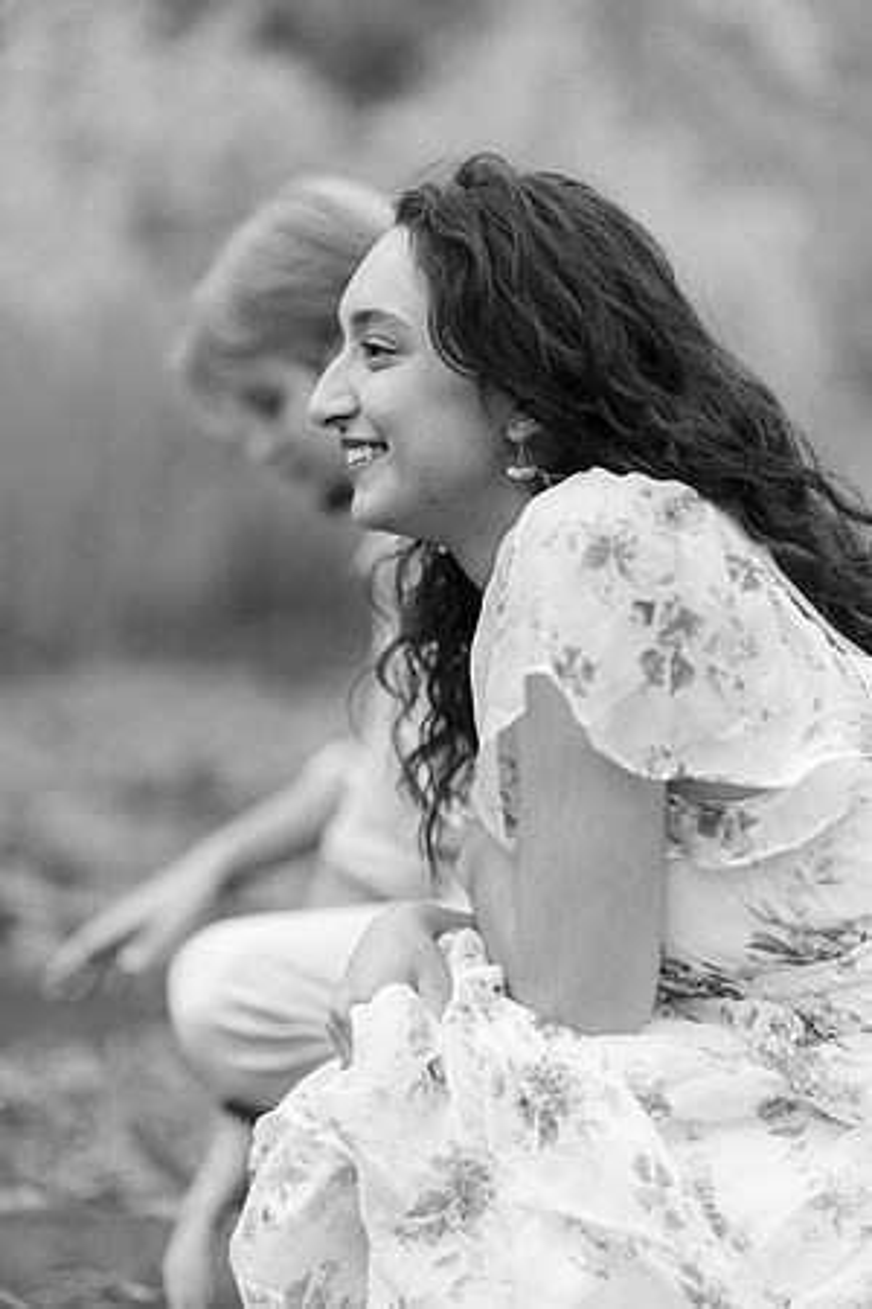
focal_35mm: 85
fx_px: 3088
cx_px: 436
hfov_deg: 16.1
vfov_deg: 23.9
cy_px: 654
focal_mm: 85
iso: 250
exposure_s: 1/250
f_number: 1.8
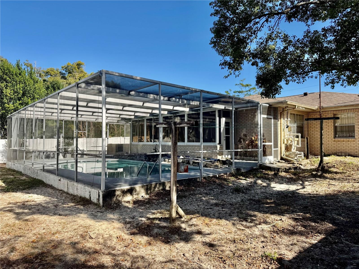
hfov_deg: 71.6
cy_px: 134
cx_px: 180
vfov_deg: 56.8
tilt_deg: +1.0
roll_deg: -0.3
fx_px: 249
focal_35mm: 24
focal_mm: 6.76
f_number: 1.78
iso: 80
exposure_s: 1/2833
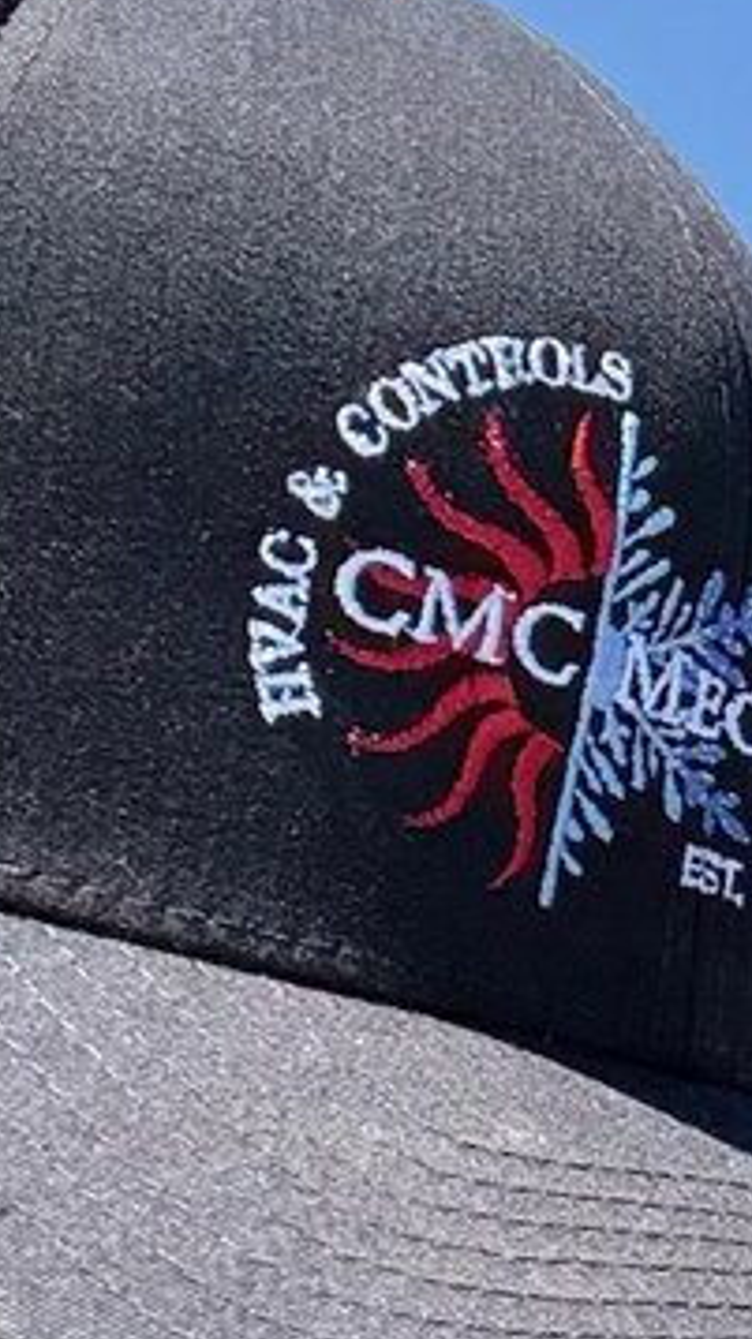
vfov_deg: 21.0
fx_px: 3479
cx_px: 1758
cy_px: 1365
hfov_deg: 10.7
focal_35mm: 98
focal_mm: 2.69
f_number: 1.9
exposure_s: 1/1148
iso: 40
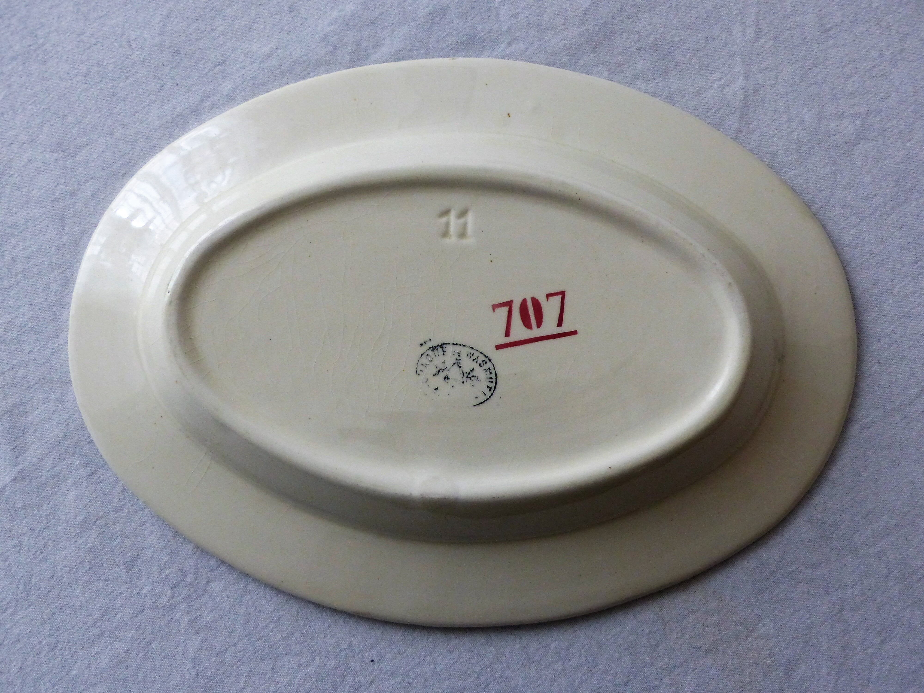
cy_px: 346
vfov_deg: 42.9
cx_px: 462
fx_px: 881
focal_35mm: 33
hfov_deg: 55.4
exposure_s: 1/60
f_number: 2.8
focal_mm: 5.8
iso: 250
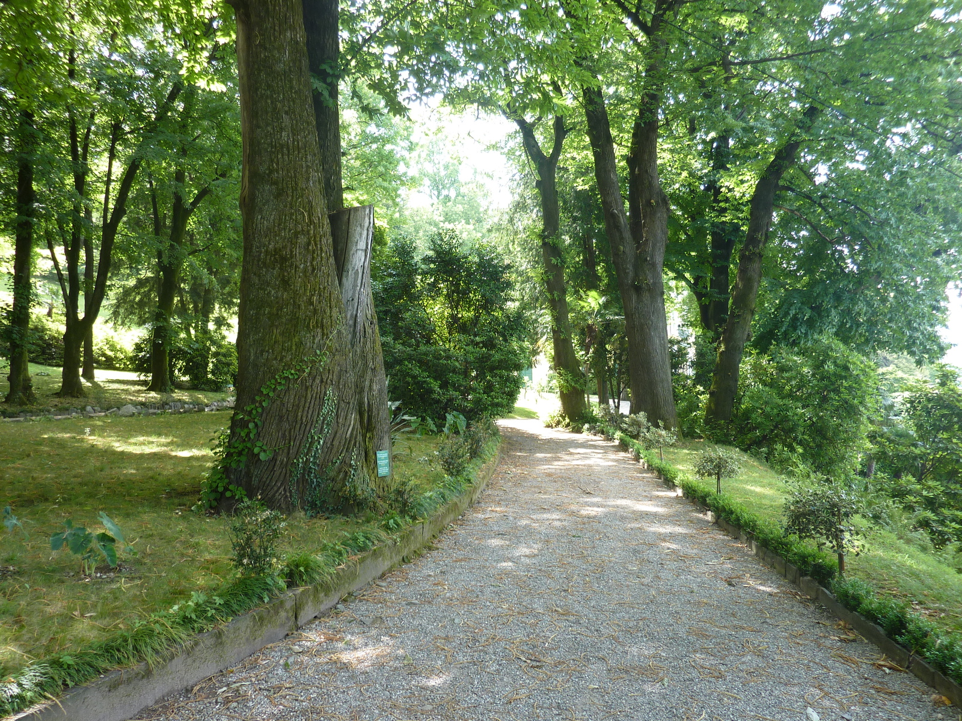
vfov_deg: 54.9
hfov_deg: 69.4
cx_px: 481
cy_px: 360
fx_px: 695
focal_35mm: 25
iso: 80
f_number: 3.3
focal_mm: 4.1
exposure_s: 1/40
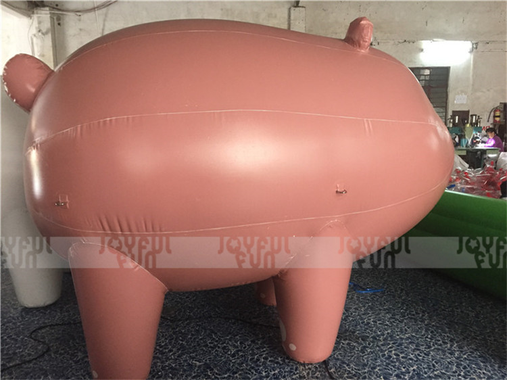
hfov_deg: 61.7
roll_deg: +0.4
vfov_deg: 48.2
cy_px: 190
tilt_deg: -8.4
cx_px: 254
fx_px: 425
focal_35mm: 29
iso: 250
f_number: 2.2
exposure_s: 1/20
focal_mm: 4.15
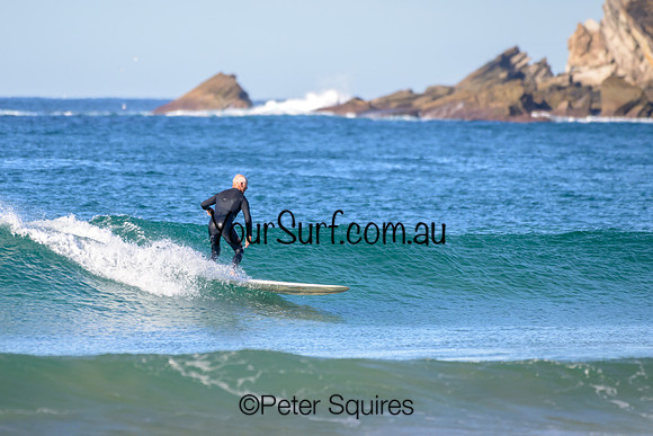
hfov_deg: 3.0
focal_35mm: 686
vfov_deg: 2.0
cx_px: 263
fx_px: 12447
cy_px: 198
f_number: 5.6
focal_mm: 500
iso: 320
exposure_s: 1/2000
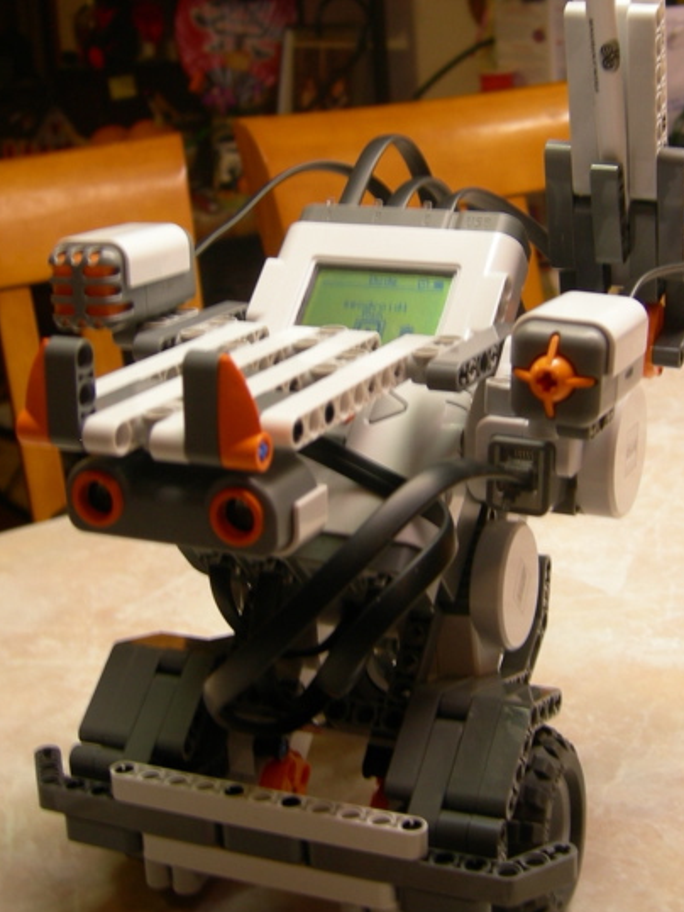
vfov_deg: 33.7
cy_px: 370
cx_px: 409
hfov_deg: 25.6
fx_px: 1501
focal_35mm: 57
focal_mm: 7.5
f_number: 2.7
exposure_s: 1/20.5
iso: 64
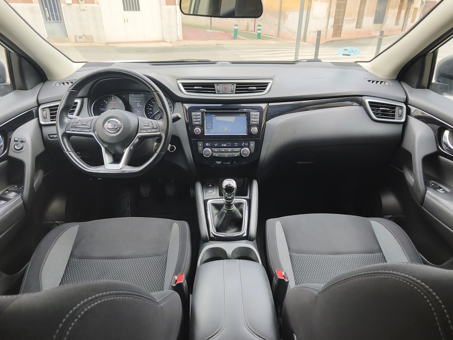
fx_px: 301
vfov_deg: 58.9
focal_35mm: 23
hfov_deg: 73.9
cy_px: 170
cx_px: 226
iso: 50
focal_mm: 5.35
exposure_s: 1/275
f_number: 1.7
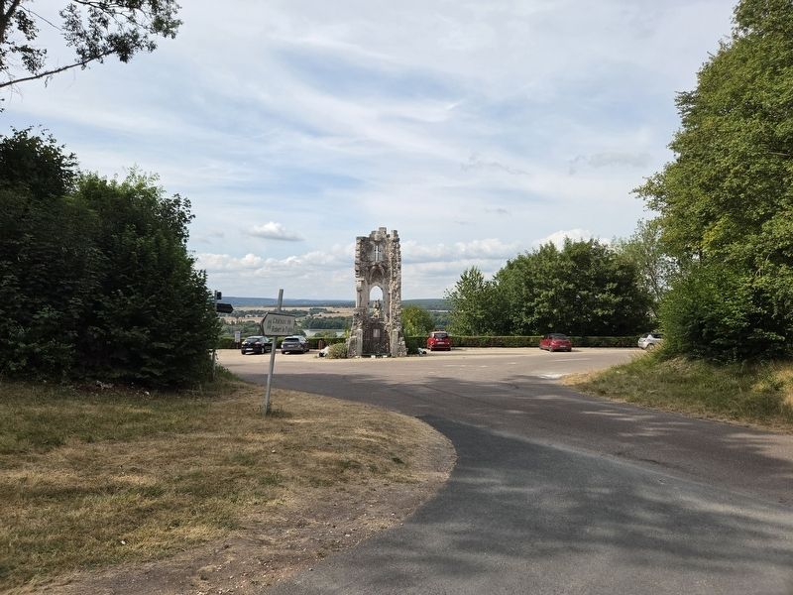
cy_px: 298
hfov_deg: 73.9
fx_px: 527
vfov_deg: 58.9
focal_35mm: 23
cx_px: 396
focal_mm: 5.4
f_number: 1.8
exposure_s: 1/4558
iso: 80
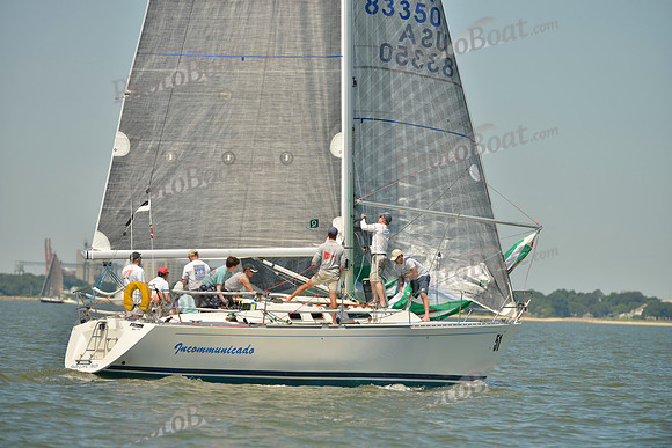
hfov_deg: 7.1
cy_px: 224
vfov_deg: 4.7
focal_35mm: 290
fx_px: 5414
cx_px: 336
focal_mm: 290
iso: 200
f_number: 5.6
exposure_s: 1/1600
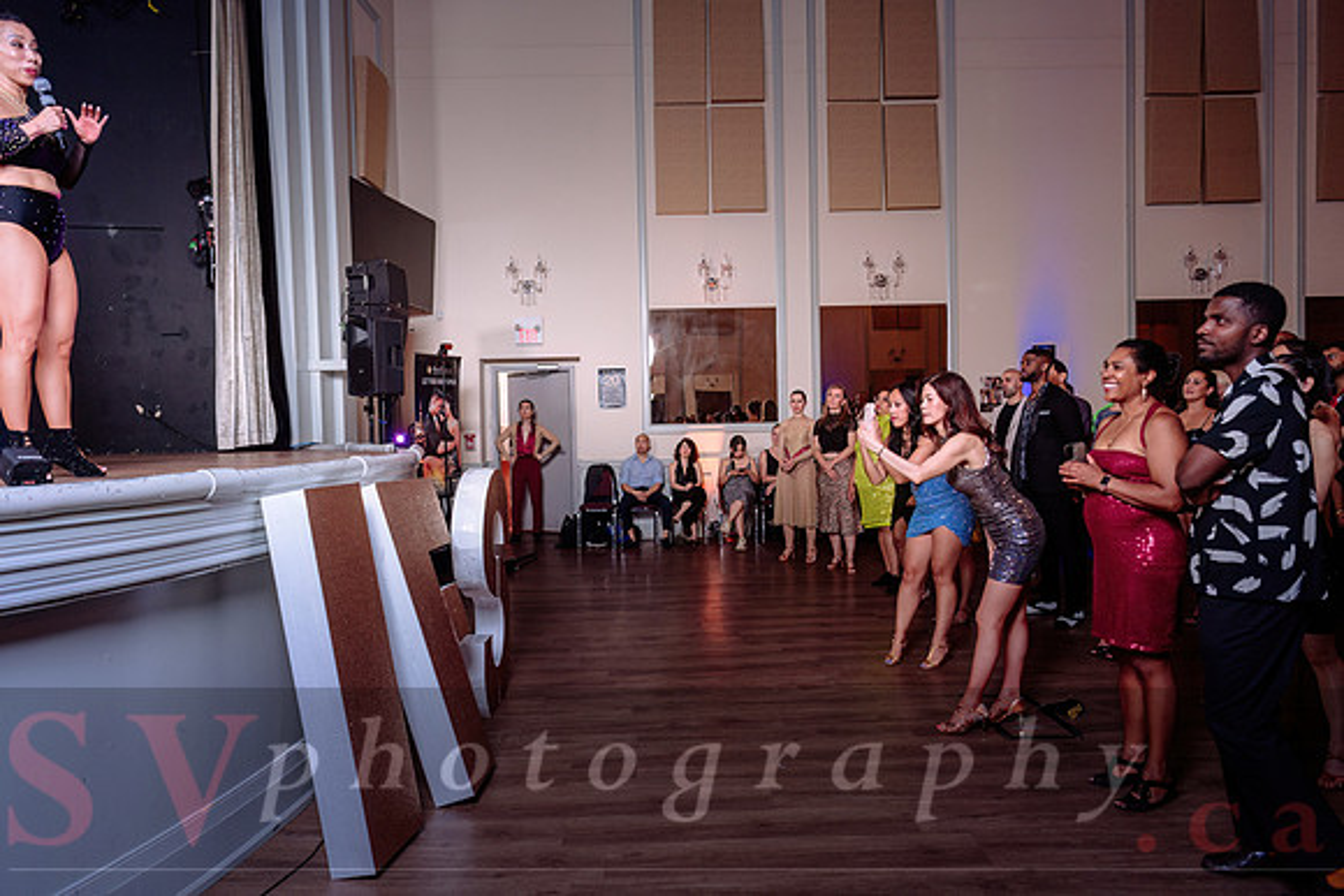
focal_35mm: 24
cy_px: 448
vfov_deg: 53.2
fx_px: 896
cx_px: 672
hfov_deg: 73.7
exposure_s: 1/160
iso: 500
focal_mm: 24
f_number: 2.8
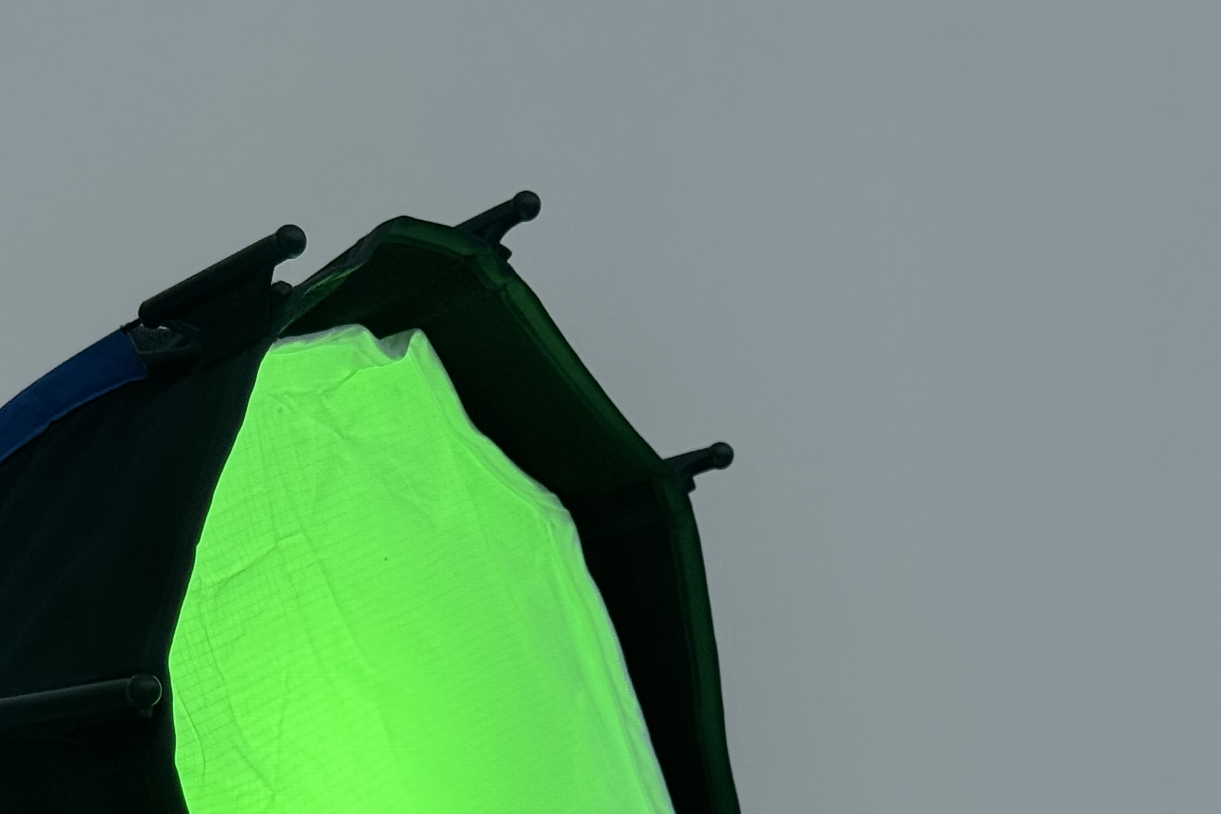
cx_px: 73
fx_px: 3696
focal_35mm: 109
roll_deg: +3.7
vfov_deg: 12.3
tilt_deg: -3.9
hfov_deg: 18.4
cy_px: 977
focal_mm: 6.76
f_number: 1.78
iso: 64
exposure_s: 1/1818
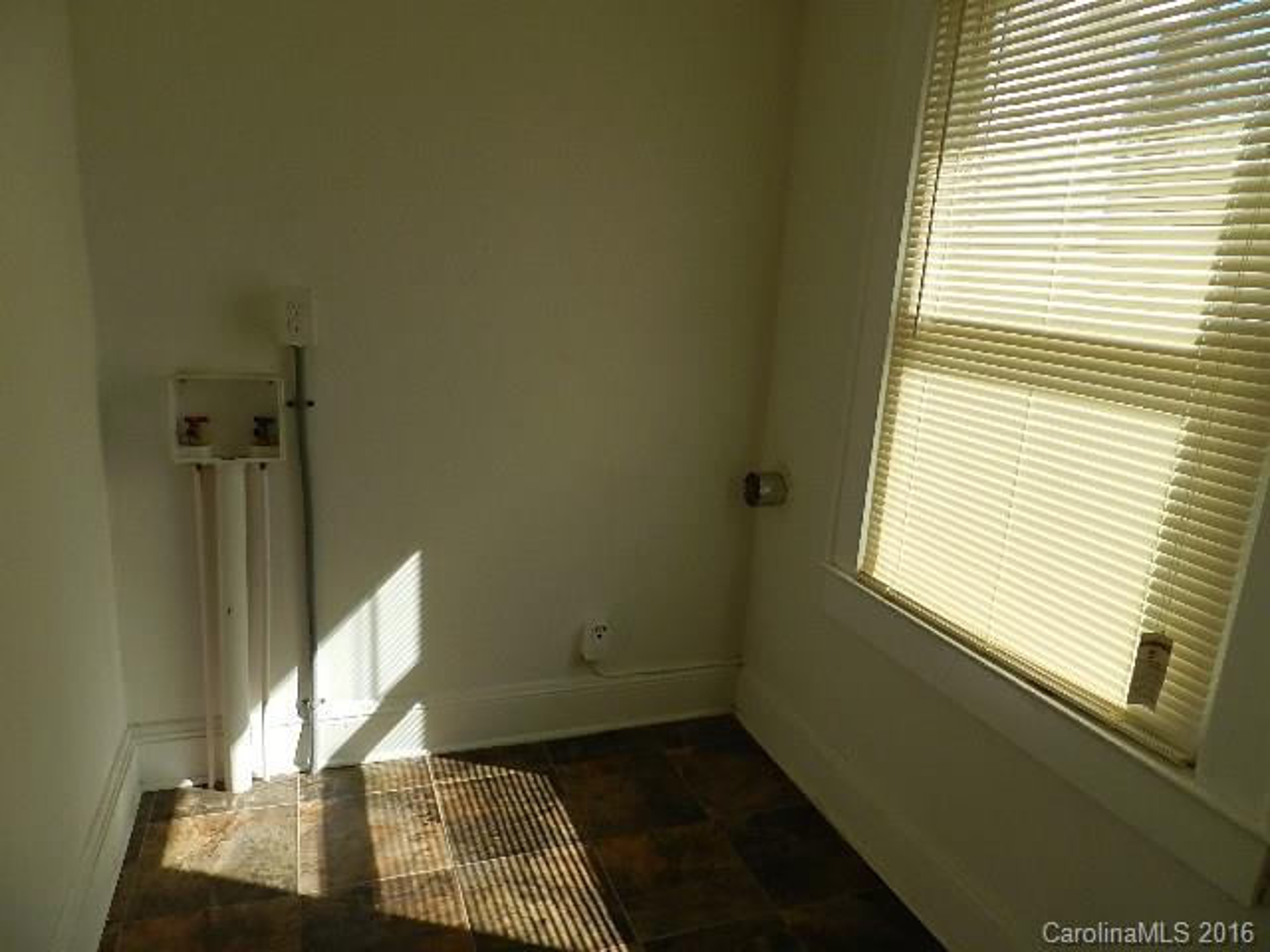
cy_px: 476
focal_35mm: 23
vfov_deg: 58.9
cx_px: 635
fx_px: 844
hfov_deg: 73.9
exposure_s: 1/400
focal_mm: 4
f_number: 3.4
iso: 160
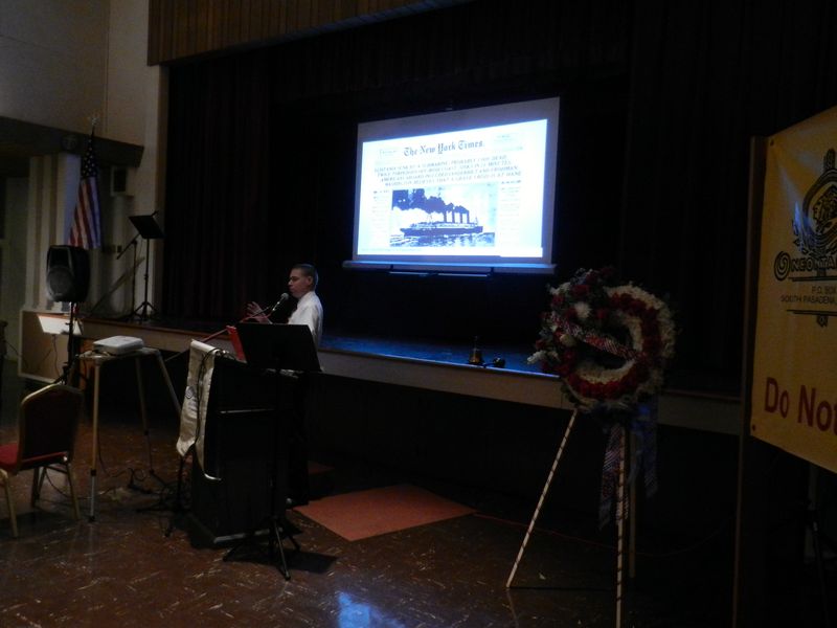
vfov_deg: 48.2
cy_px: 314
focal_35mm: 29
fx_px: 701
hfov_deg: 61.7
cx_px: 418
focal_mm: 5.1
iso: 800
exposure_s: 1/25
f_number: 3.6
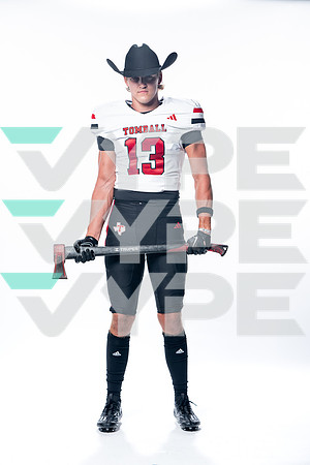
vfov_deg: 23.6
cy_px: 232
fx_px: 1111
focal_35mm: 86
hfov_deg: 15.9
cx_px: 155
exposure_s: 1/250
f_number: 5.6
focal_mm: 86
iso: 100
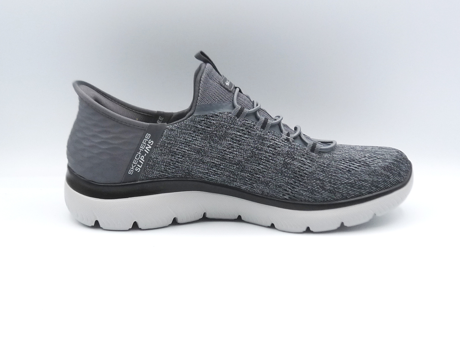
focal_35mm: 50
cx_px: 230
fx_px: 664
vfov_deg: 29.1
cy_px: 172
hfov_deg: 38.2
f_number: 4
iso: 100
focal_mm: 5
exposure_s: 1/160
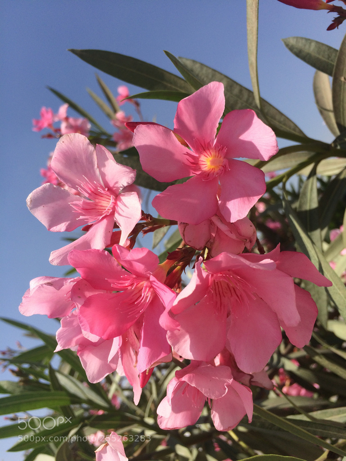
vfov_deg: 61.7
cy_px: 230
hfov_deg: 48.2
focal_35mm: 29
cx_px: 173
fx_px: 386
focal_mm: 4.15
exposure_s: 1/2415
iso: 32
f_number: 2.2
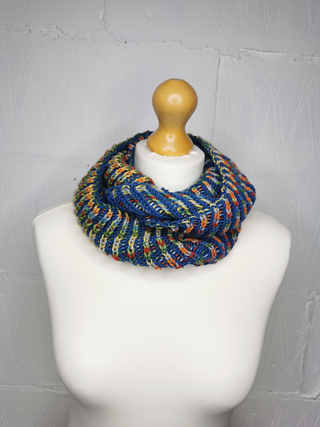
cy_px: 214
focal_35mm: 27
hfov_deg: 51.4
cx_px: 160
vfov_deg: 65.3
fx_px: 333
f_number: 1.8
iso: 50
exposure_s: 1/162
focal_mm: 5.58
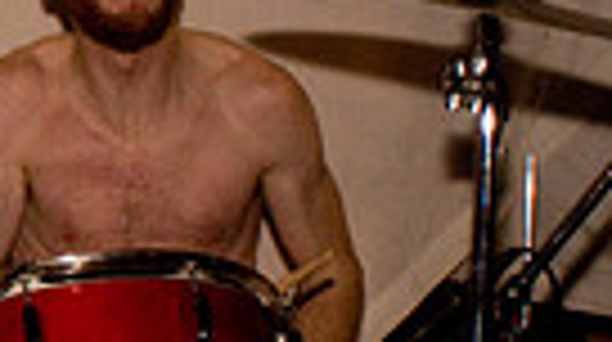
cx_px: -634
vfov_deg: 9.0
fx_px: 2171
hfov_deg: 13.6
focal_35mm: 134
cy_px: 92
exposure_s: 1/50
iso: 1250
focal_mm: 20
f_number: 2.8
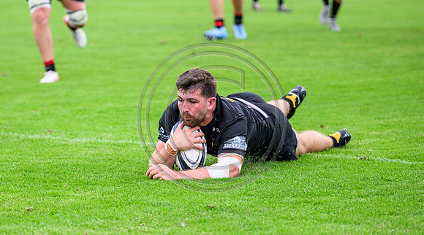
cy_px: 116
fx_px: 2348
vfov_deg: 5.7
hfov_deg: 10.3
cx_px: 147
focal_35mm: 210
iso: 500
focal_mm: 130
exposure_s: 1/2000
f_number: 2.8
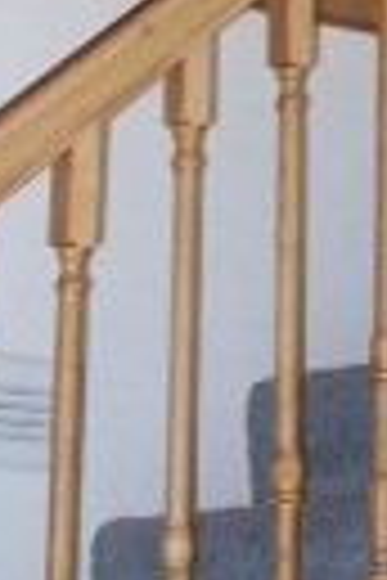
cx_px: 261
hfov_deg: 7.8
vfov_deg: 11.5
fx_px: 2822
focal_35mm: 175
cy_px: -157
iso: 80
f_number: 2.7
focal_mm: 5.6
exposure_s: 1/60
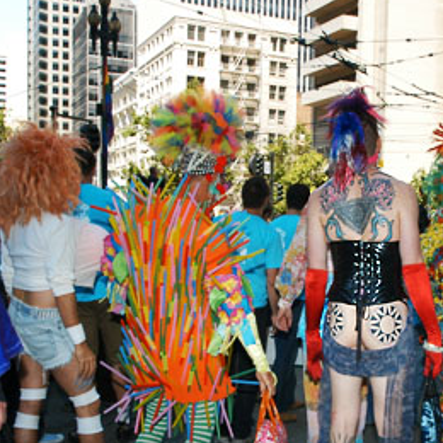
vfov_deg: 33.5
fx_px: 724
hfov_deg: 33.4
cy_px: 316
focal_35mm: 50
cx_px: 331
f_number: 9
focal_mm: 17
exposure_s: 1/160
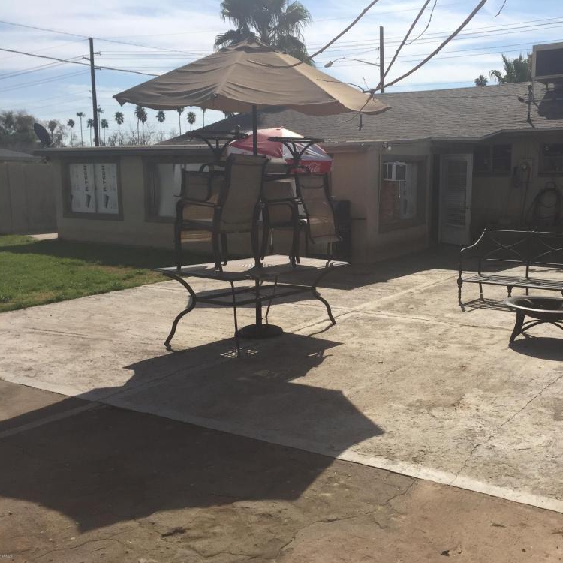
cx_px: 376
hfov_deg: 46.5
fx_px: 644
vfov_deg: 47.2
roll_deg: -1.5
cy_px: 286
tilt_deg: -8.9
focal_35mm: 35
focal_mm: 4.15
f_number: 2.2
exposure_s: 1/4405
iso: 32
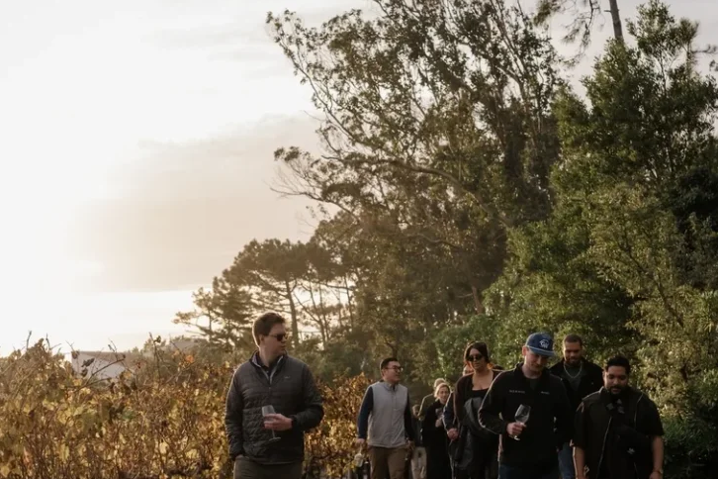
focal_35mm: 74
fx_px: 1476
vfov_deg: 18.4
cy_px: 284
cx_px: 281
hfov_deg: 27.3
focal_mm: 35
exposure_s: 1/500
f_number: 4
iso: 250
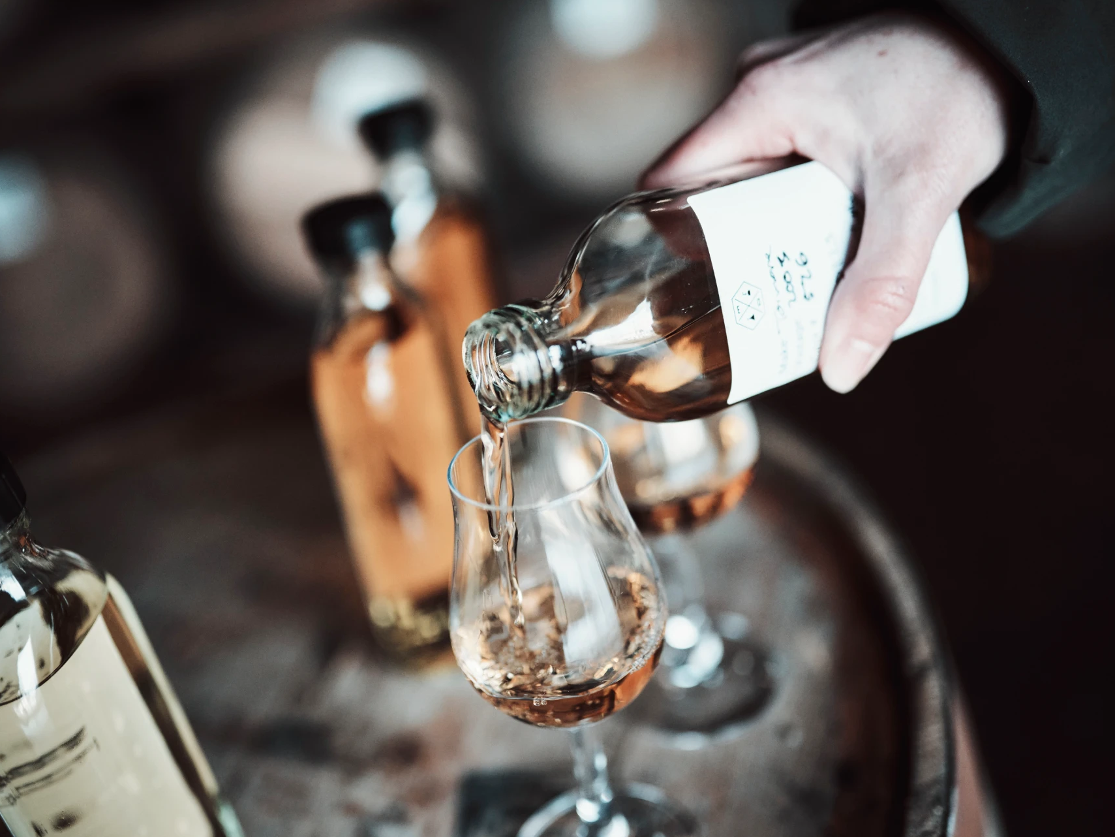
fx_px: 1256
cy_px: 415
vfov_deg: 36.8
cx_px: 507
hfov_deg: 47.8
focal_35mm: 39
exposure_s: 1/1600
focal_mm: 35
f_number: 1.4
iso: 1600
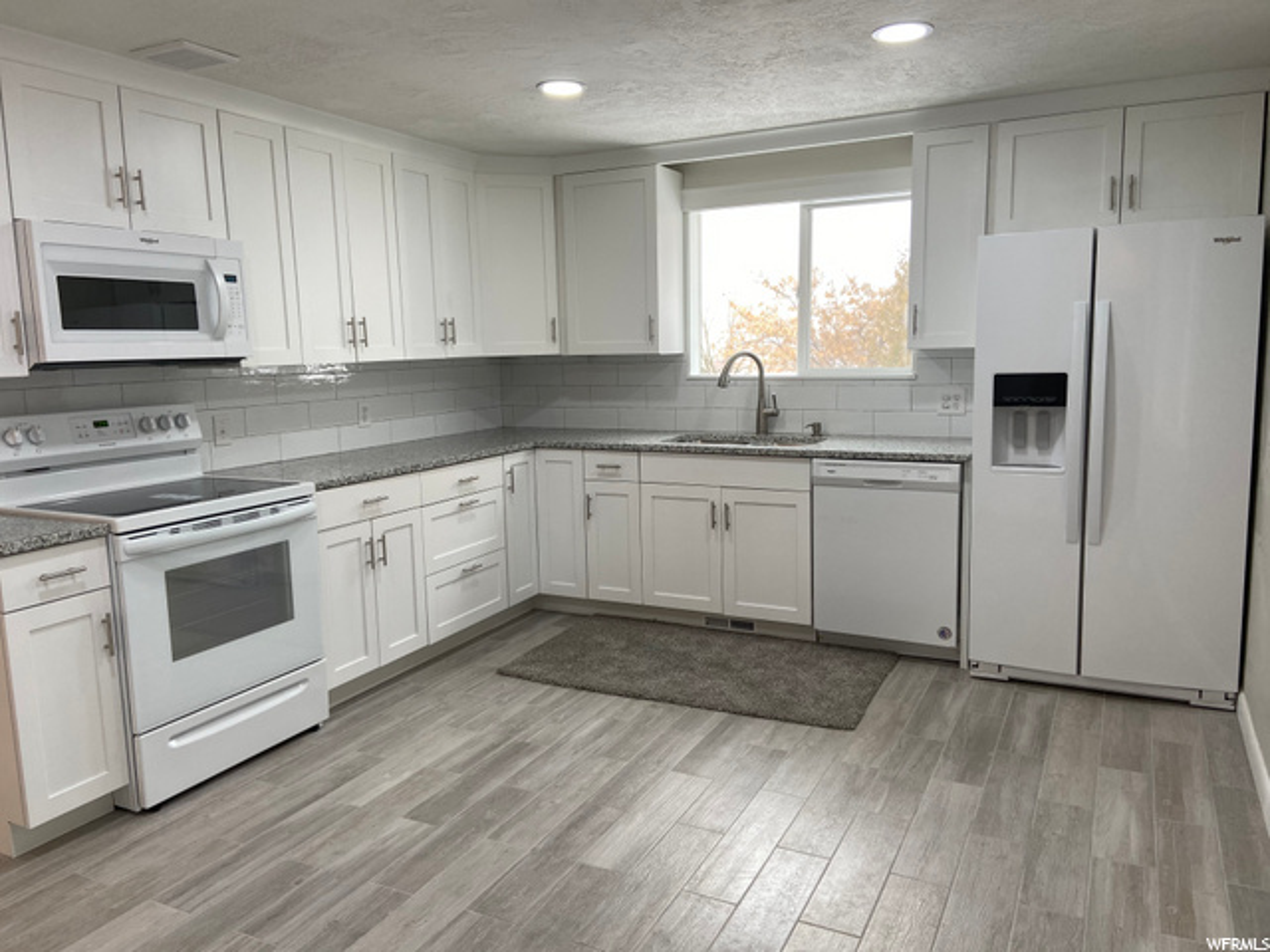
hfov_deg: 67.3
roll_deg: +0.2
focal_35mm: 26
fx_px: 954
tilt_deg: -8.6
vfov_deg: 53.1
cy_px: 476
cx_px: 635
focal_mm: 4.25
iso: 64
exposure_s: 1/120
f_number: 1.8
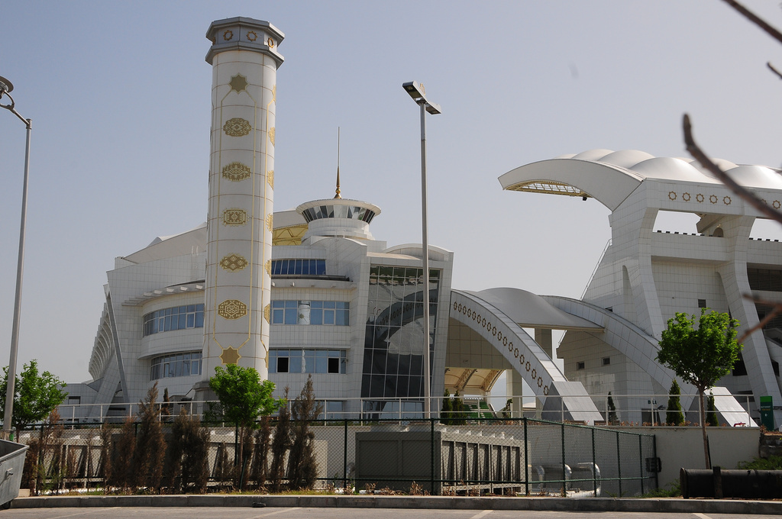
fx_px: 1009
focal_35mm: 46
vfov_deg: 28.9
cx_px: 391
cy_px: 260
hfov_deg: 42.4
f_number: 13
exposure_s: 1/640
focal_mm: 31
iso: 250
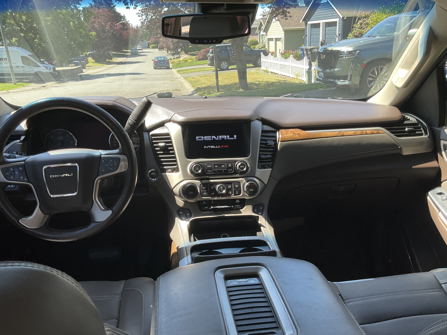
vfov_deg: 48.2
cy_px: 168
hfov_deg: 61.7
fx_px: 374
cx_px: 224
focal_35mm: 29
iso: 16
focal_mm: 3
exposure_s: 1/122
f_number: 1.8
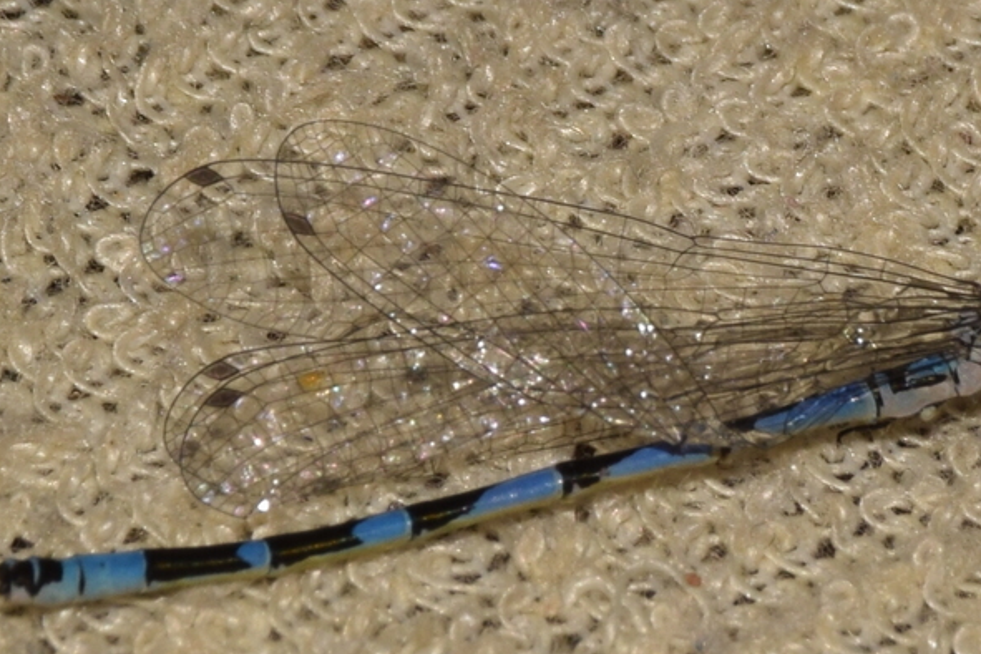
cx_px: 729
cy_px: 355
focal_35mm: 341
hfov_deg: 6.0
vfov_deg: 4.0
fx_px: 9292
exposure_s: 1/125
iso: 100
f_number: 16
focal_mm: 140
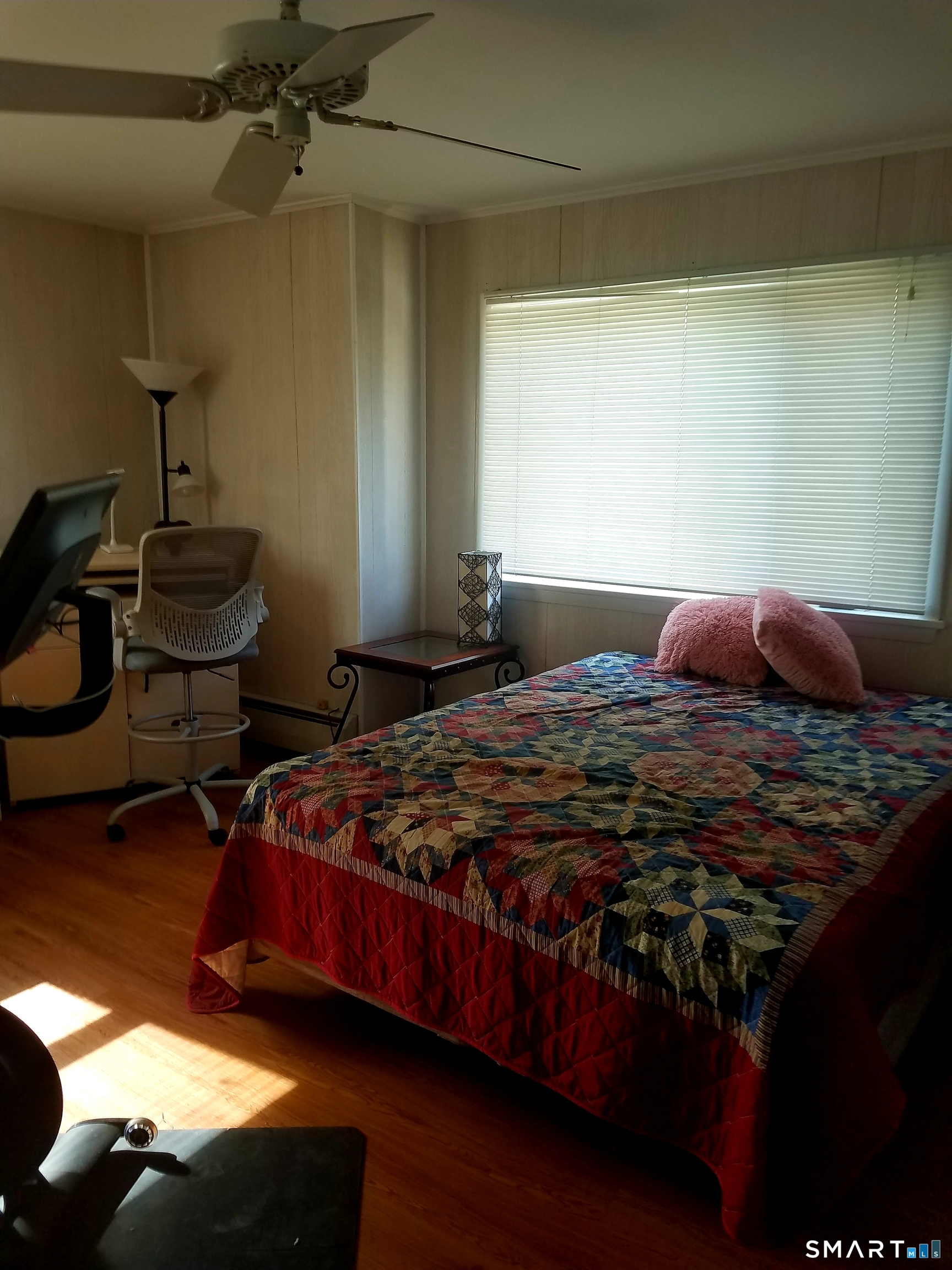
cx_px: 476
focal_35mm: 26
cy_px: 635
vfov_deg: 67.3
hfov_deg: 53.1
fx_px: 953
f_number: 1.7
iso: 50
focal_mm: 4.2
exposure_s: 1/60
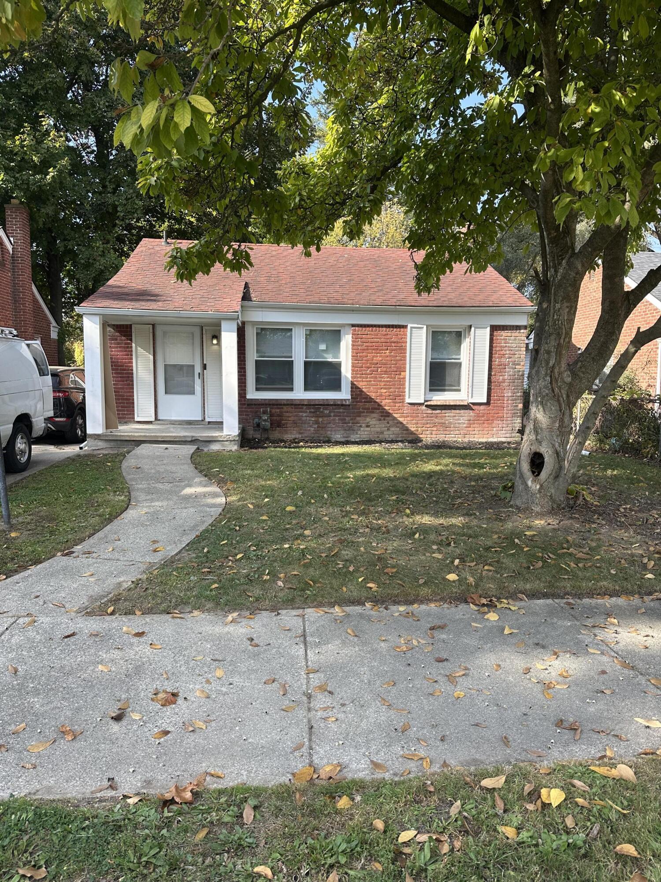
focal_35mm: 24
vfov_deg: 71.6
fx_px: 611
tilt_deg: -6.2
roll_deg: -0.7
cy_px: 441
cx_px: 330
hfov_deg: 56.8
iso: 80
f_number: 1.78
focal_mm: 6.86
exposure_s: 1/927
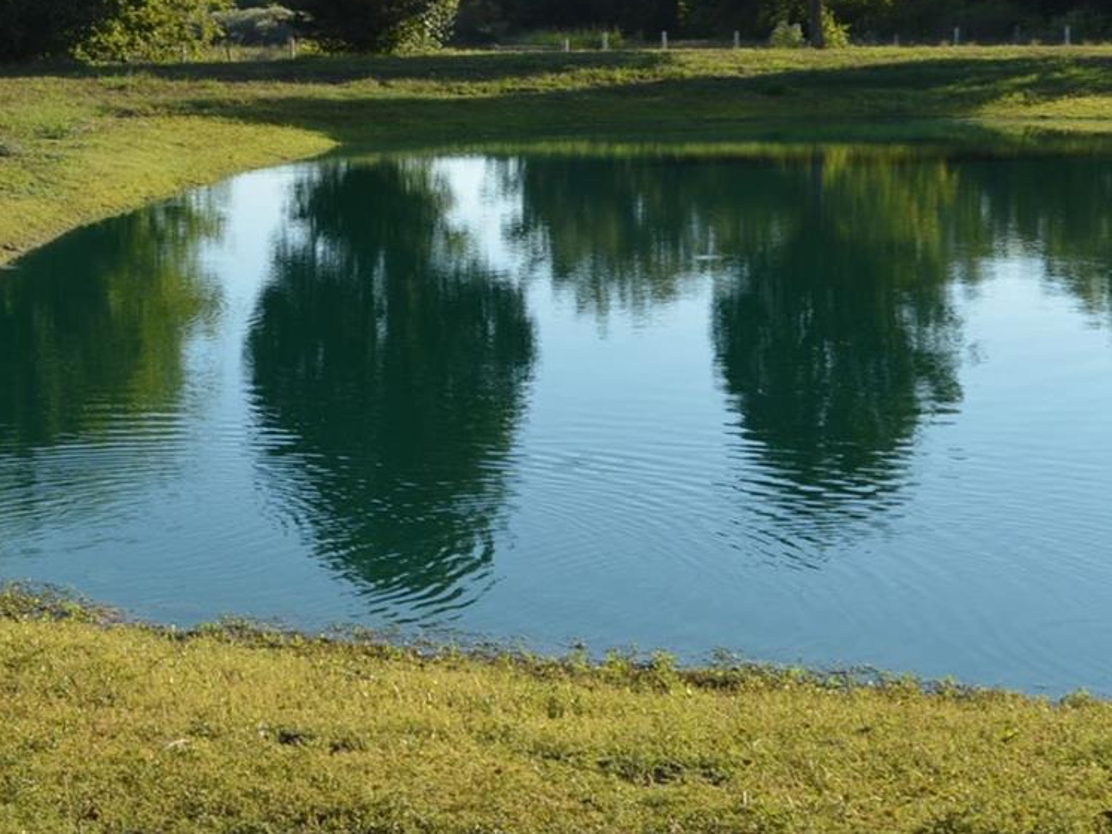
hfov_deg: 26.3
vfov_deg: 20.2
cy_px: 41
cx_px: 67
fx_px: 2281
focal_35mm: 71
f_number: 8
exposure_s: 1/200
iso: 100
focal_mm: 18
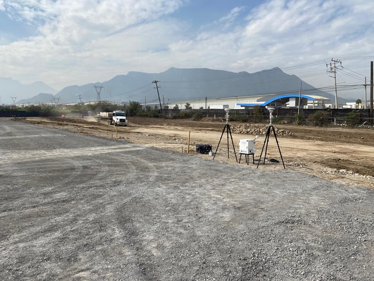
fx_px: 281
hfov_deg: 67.3
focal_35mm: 26
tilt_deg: -4.2
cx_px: 187
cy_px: 140
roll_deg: -0.5
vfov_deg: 53.1
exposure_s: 1/5236
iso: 32
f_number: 1.8
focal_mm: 4.25
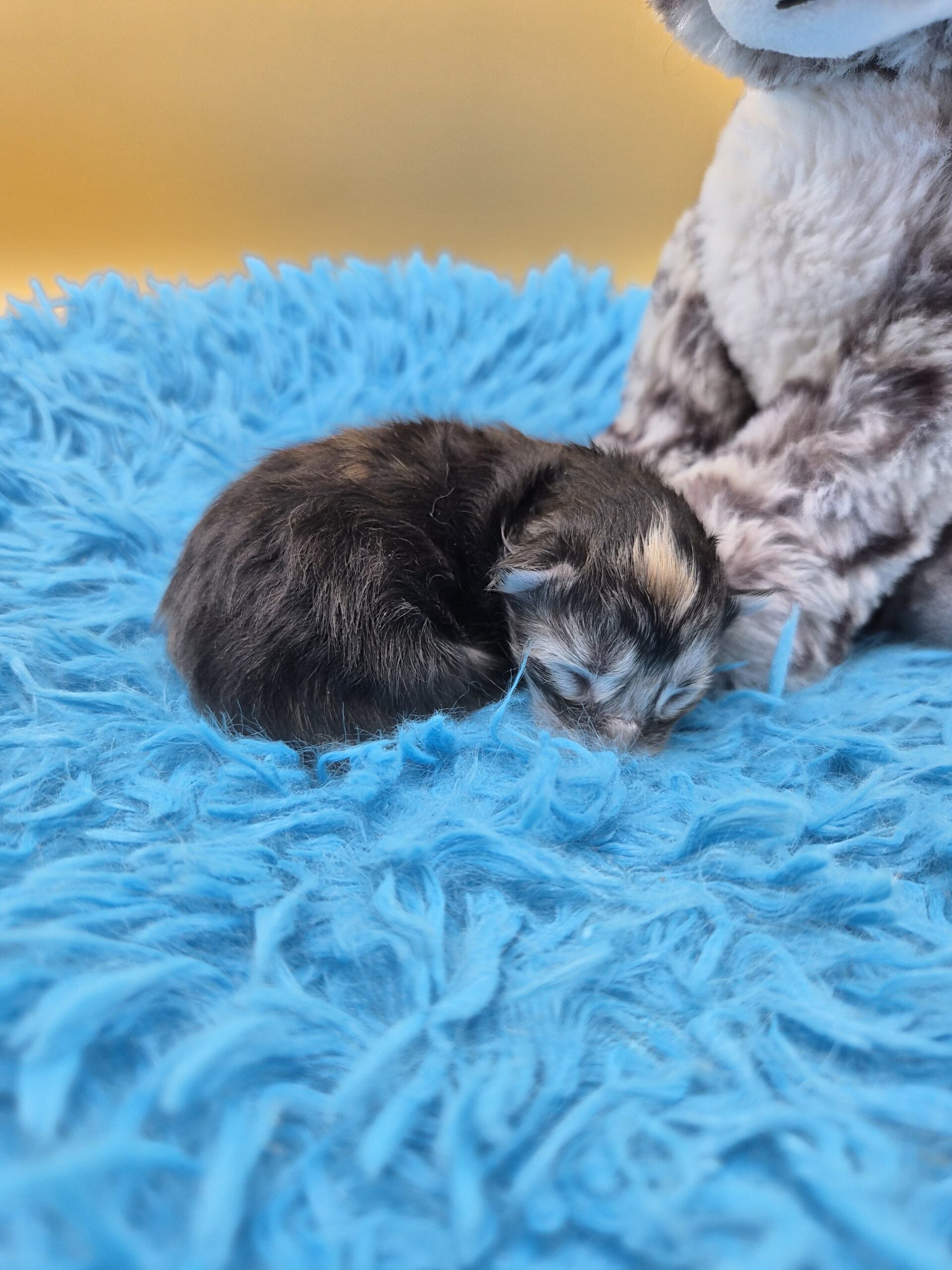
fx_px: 843
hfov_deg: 58.9
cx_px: 476
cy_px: 635
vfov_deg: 73.9
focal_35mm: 23
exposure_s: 1/158
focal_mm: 5.4
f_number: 1.8
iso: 25
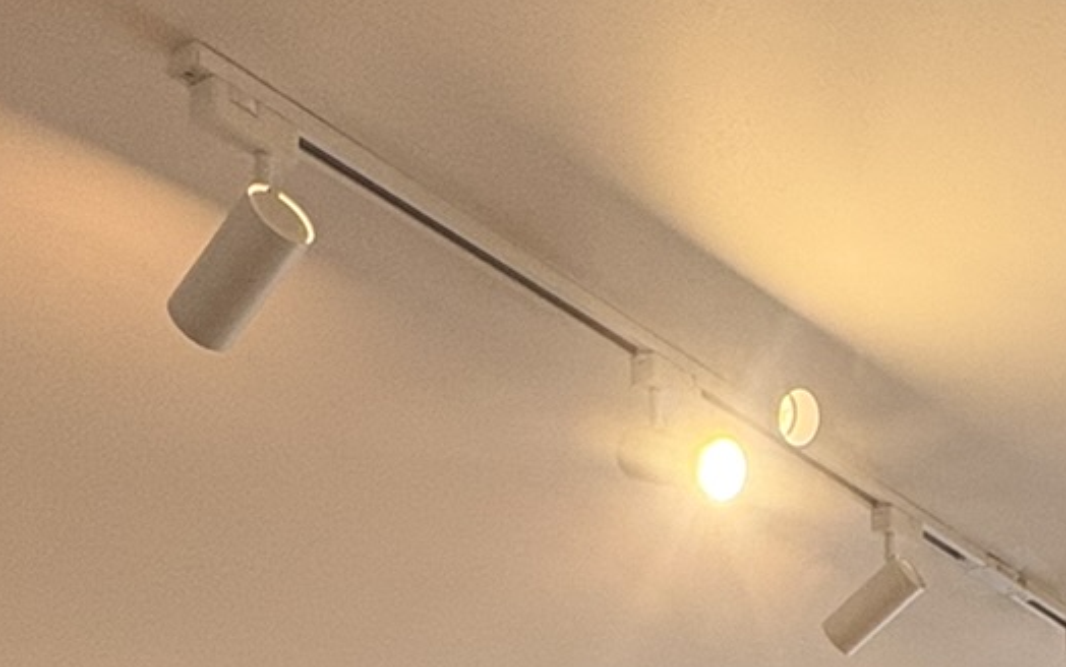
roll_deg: +1.1
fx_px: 1686
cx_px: 1013
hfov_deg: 32.8
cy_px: 1078
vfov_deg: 18.9
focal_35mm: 58
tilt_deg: +5.9
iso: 160
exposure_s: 1/100
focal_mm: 2.22
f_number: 2.2
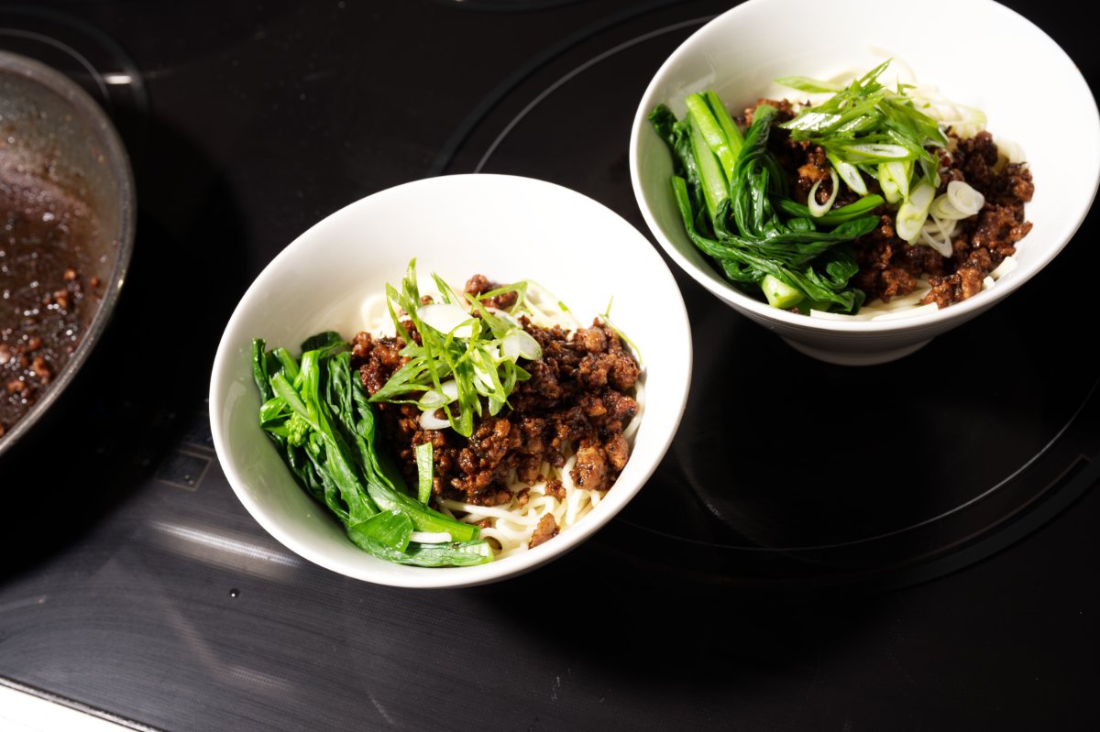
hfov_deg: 41.1
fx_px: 1466
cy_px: 366
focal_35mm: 48
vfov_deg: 28.1
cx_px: 550
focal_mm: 48
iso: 100
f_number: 8
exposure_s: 1/80
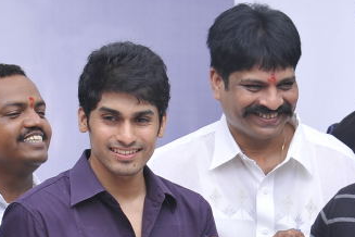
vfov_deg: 5.1
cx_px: 319
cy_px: 269
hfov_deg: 7.7
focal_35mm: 266
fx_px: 2623
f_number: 5
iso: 250
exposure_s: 1/160
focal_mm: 85
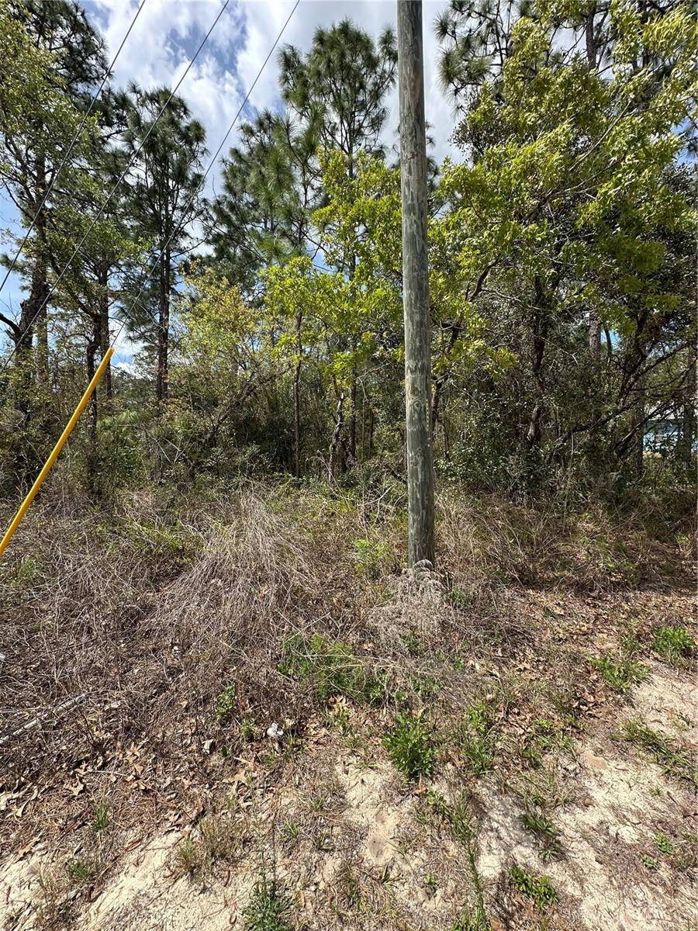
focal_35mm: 14
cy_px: 466
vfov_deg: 102.1
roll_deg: -2.9
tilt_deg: -4.1
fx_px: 376
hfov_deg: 85.7
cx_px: 349
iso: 40
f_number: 2.2
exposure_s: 1/868
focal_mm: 2.22
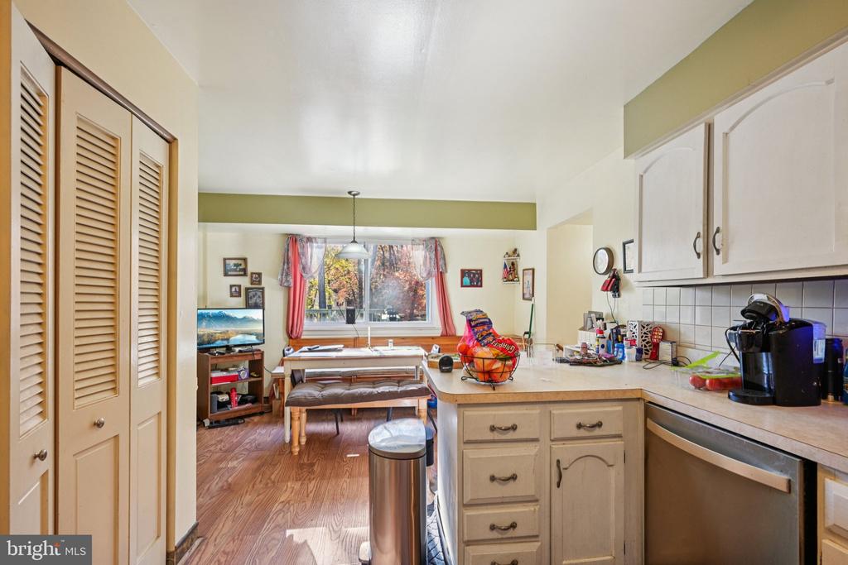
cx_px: 424
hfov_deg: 96.7
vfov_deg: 73.8
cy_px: 282
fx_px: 377
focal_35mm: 16
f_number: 8
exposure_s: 1/50
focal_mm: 16
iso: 800
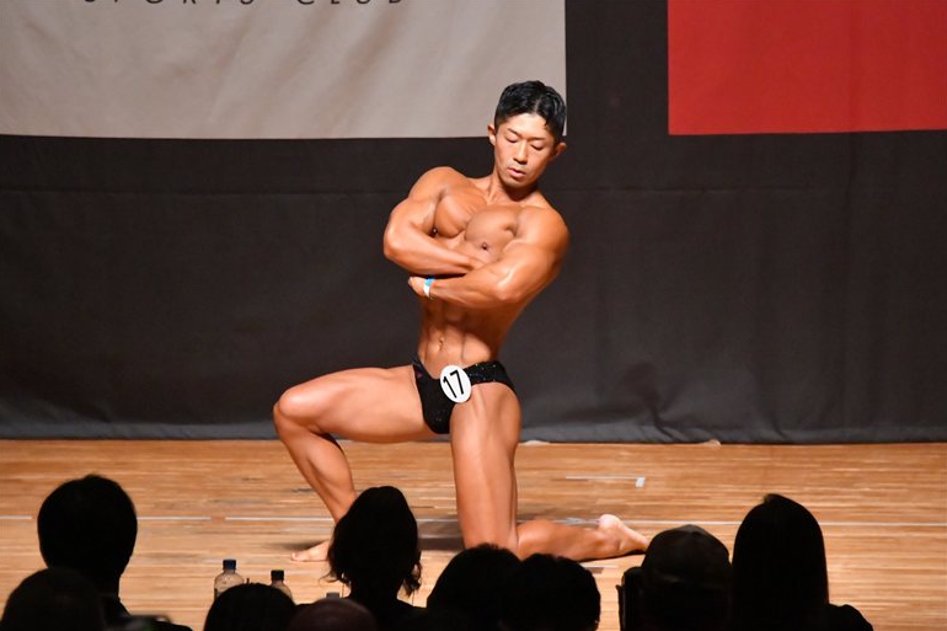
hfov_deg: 6.5
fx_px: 8337
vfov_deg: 4.3
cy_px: 315
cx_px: 472
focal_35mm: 317
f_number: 5.6
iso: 12800
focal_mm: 210
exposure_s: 1/400
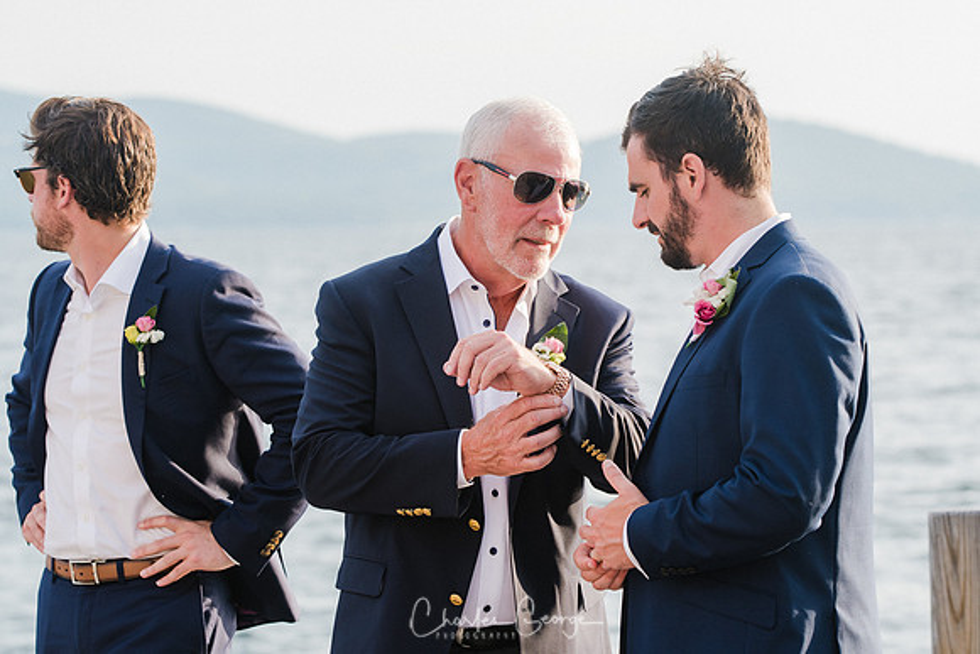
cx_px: 490
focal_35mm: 153
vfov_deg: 9.0
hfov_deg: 13.4
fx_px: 4166
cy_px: 327
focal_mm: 102
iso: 200
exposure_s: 1/400
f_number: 4.5
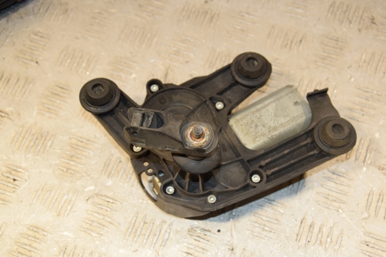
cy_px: 128
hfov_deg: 31.9
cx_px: 193
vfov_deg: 21.5
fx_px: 675
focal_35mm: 63
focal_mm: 42
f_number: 8
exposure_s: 1/200
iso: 800
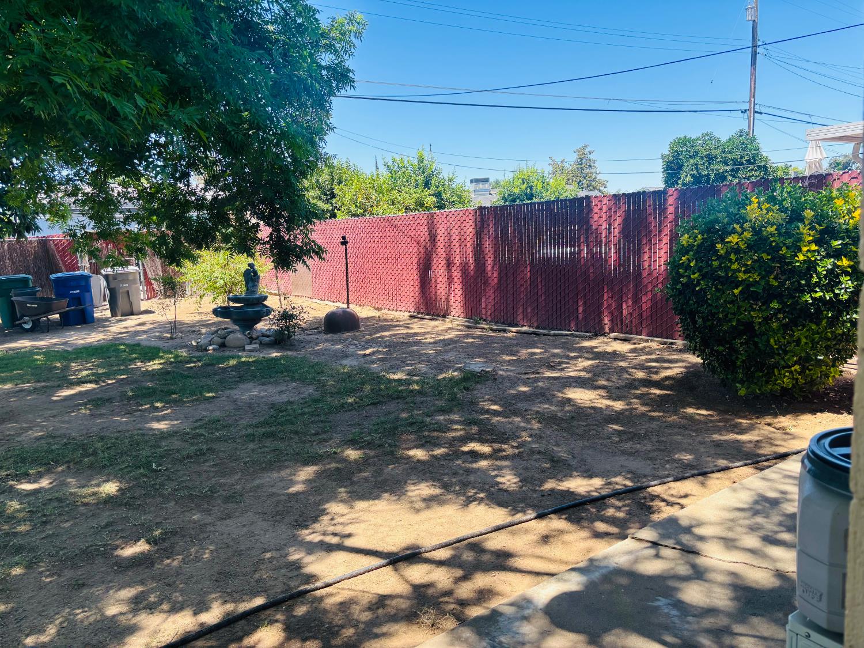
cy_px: 324
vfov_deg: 53.1
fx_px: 649
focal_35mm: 26
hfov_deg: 67.3
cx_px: 432
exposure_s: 1/799
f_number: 1.6
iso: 50
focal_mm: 5.96
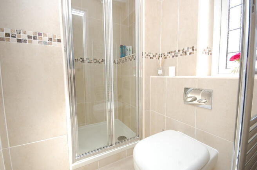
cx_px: 128
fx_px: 107
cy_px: 85
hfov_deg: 100.5
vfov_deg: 77.1
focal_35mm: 15
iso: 400
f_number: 7.1
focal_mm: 10
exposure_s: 1/200
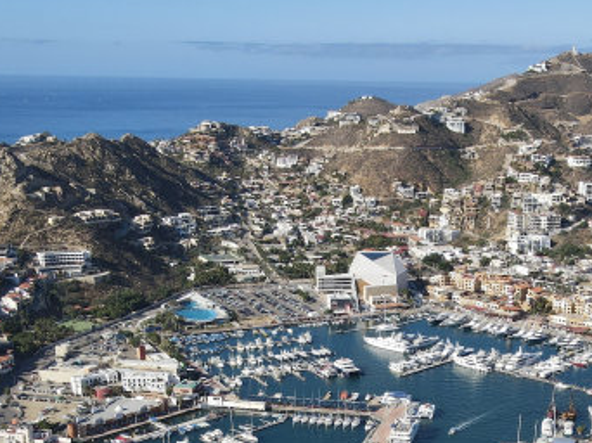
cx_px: 407
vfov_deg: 32.1
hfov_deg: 43.1
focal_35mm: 43
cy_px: 392
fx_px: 735
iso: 100
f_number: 2.8
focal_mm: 4.5
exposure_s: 1/1000
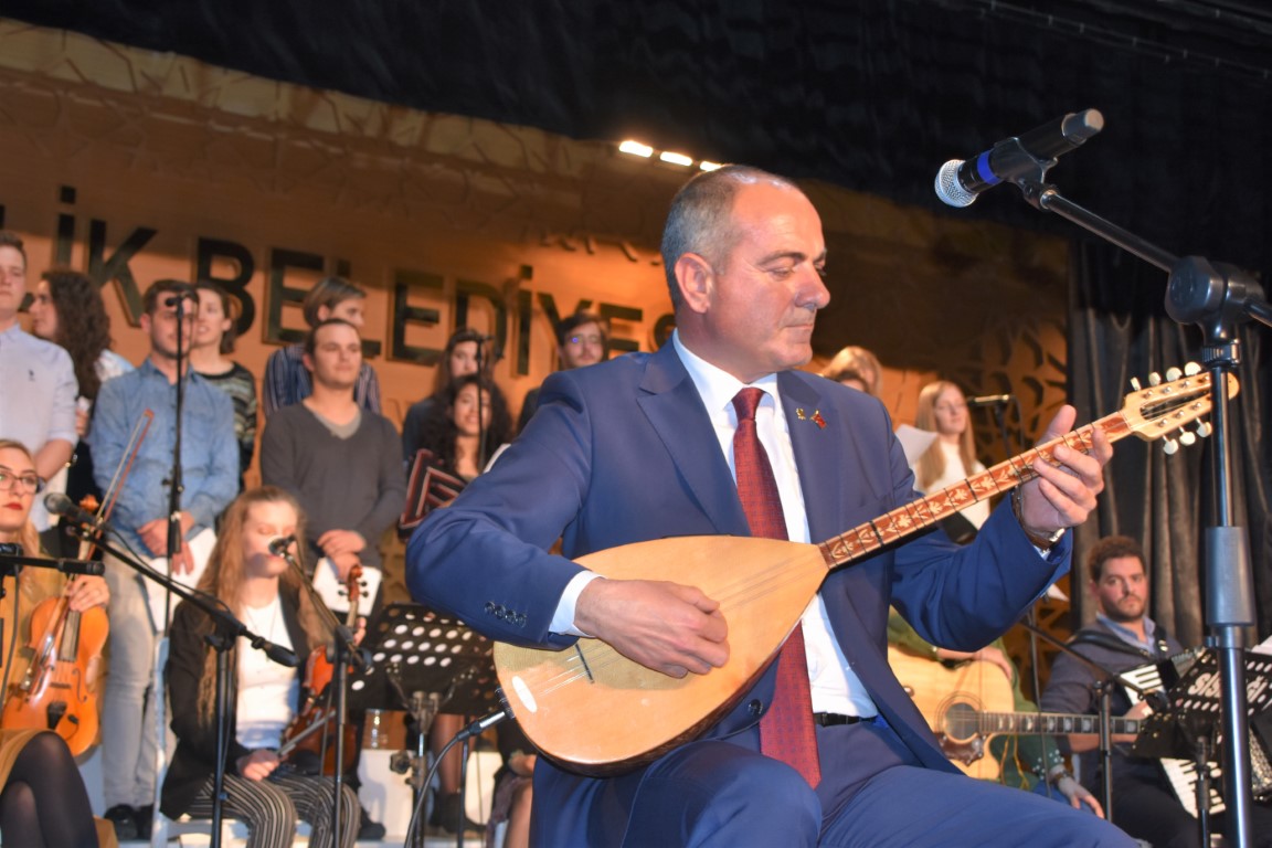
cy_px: 424
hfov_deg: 38.9
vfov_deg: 26.5
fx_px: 1802
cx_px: 636
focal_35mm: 51
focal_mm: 34
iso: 560
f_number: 4.5
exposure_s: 1/60
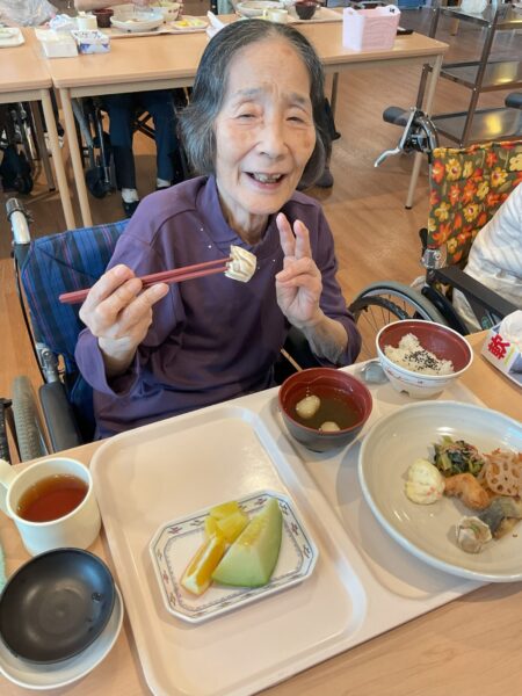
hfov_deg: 48.2
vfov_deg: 61.7
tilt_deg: -39.5
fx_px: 583
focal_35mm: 29
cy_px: 348
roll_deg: +0.3
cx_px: 261
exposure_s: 1/60
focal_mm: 3
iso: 64
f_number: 1.8
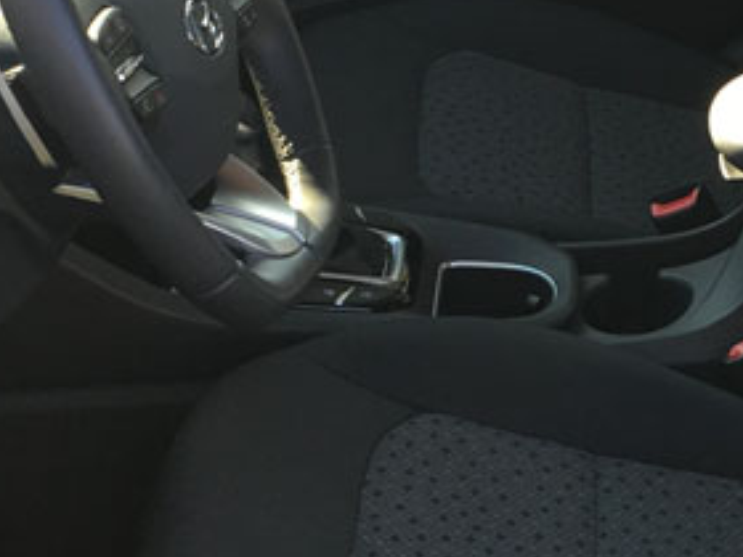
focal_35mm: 106
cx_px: 663
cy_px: 451
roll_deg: -0.4
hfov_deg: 18.3
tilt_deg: -35.4
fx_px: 2275
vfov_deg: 13.9
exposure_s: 1/100
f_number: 2.2
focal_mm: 4.15
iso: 32
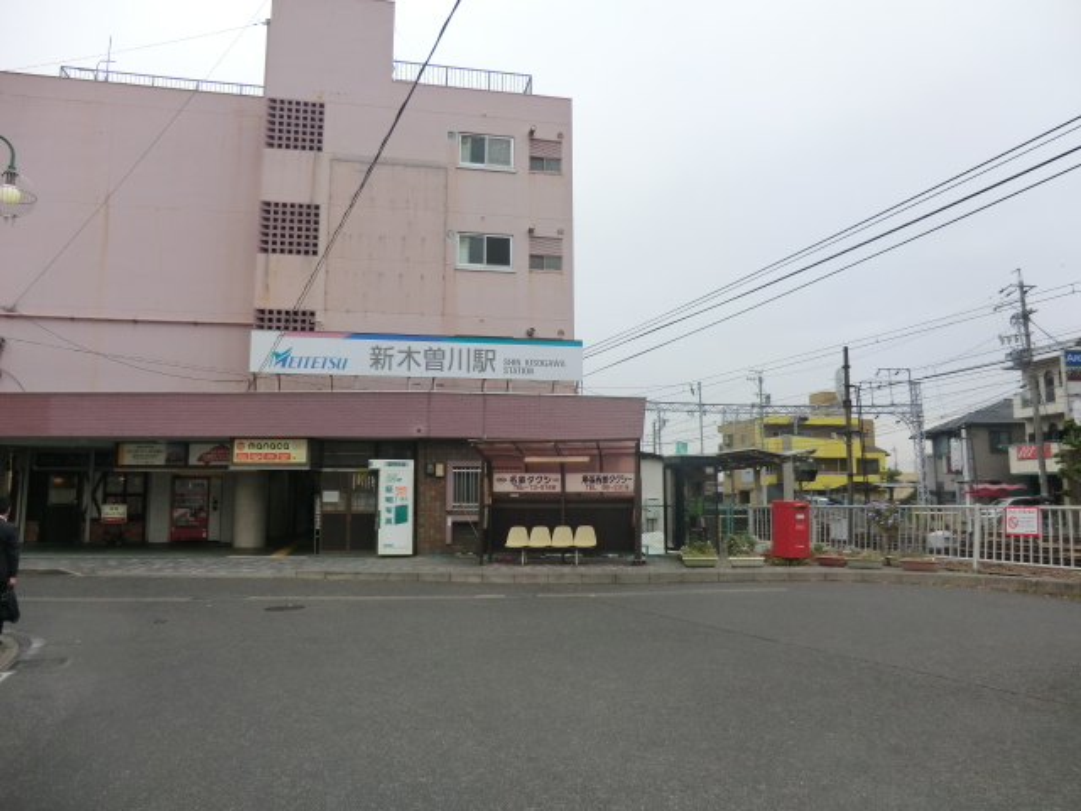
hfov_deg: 71.6
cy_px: 406
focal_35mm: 24
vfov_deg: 56.8
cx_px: 540
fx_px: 749
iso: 80
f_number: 3.2
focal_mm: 4.3
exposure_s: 1/500
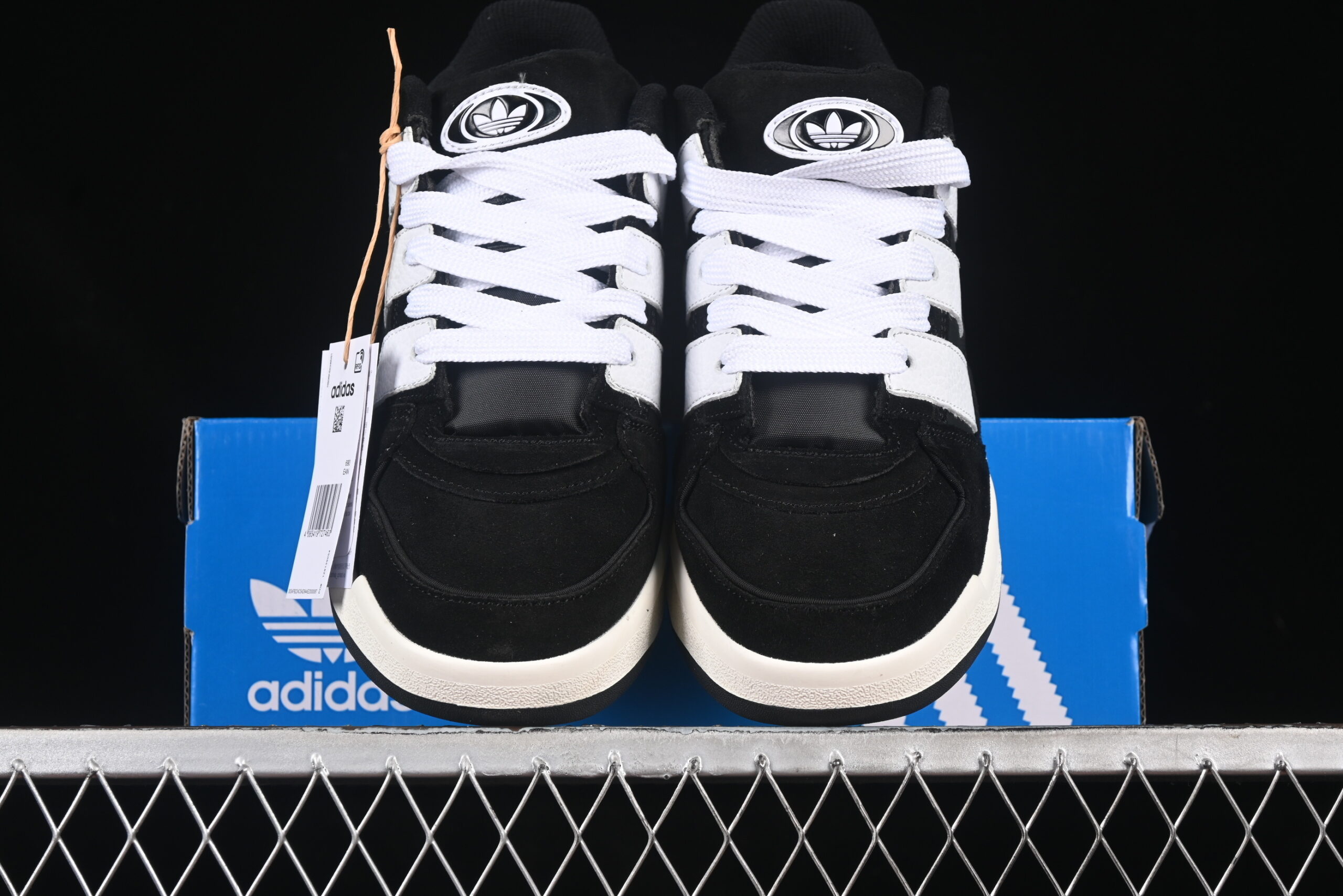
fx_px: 2798
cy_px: 448
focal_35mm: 75
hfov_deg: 27.0
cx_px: 672
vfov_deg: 18.2
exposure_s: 1/60
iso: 160
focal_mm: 50
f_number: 6.3
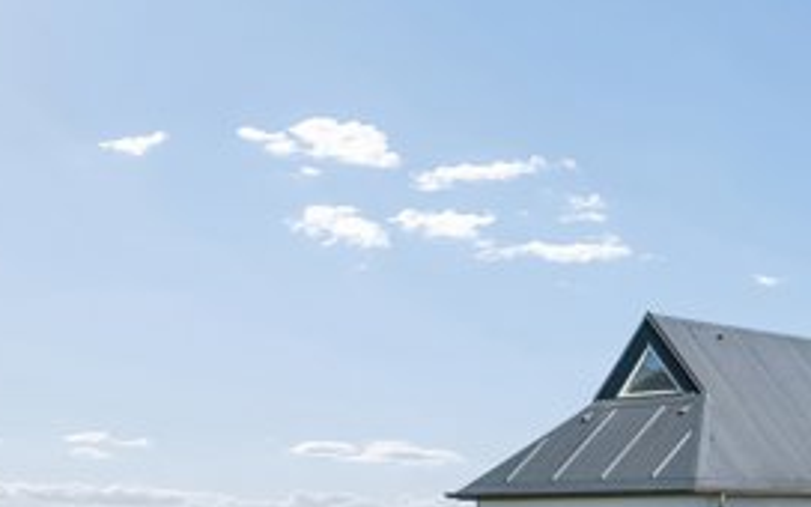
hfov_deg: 26.6
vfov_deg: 20.1
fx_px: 1392
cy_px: 497
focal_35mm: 63
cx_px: 1100
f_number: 9
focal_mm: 21
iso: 125
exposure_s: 1/320
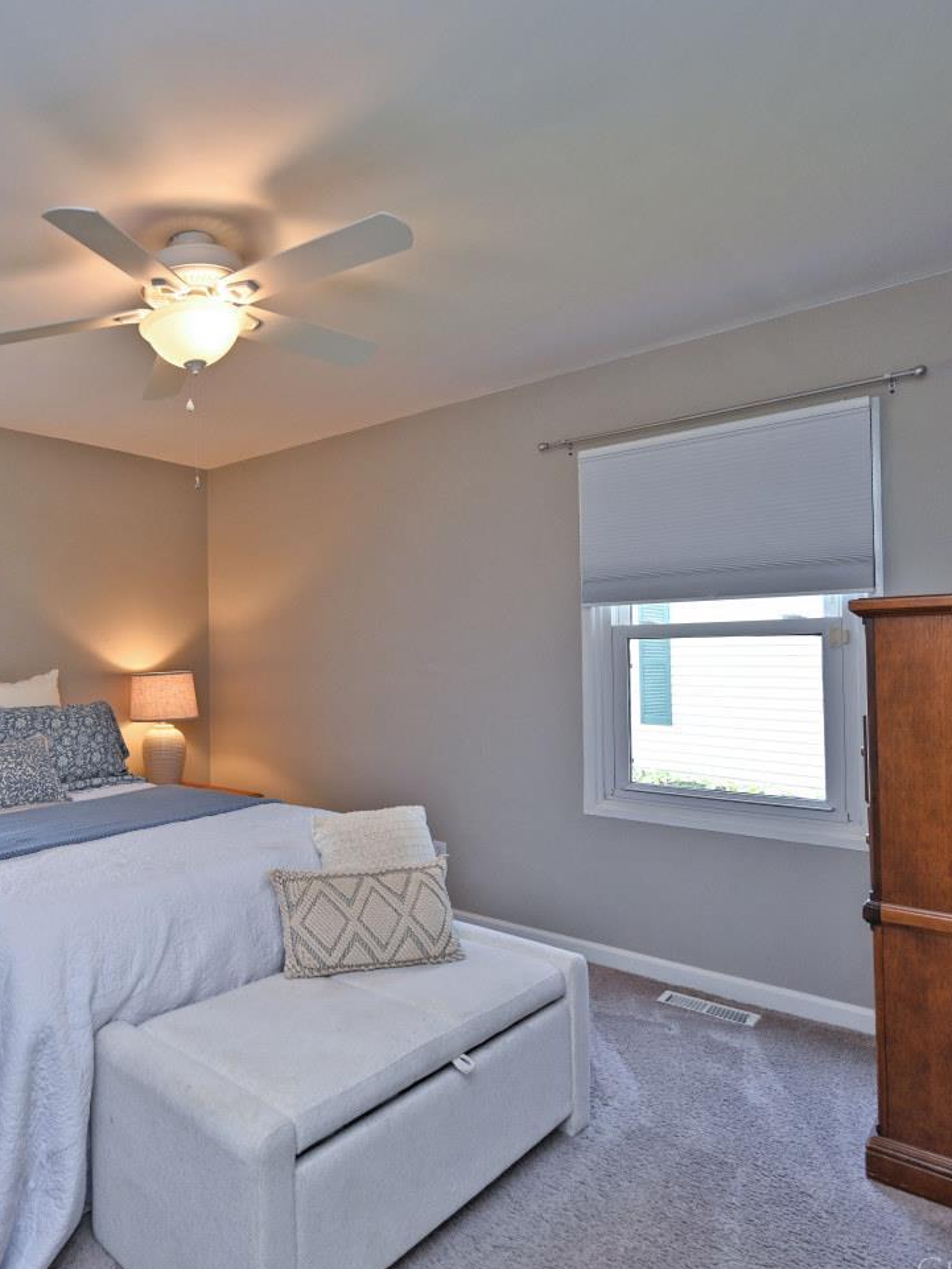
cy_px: 656
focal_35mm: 21
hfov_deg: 56.4
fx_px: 770
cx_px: 129
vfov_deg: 79.0
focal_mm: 14
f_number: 4.5
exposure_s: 1/80
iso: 200
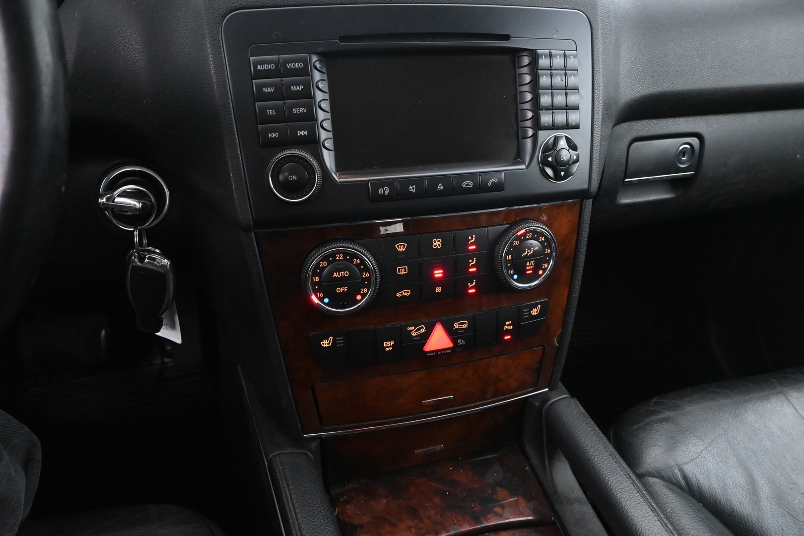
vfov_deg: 53.1
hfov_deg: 73.7
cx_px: 402
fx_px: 536
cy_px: 268
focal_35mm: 24
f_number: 5.6
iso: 6400
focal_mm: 16
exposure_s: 1/10
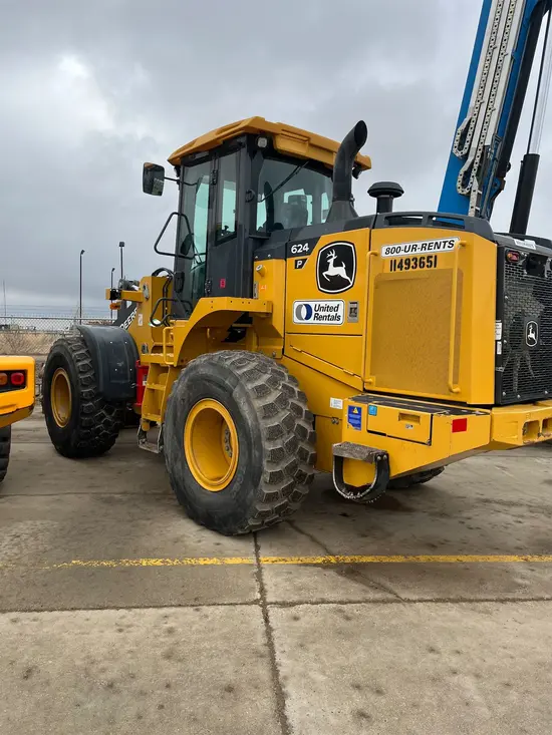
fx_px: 553
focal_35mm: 26
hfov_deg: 53.1
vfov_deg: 67.3
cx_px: 276
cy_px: 368
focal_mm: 5.1
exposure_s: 1/705
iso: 50
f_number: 1.6
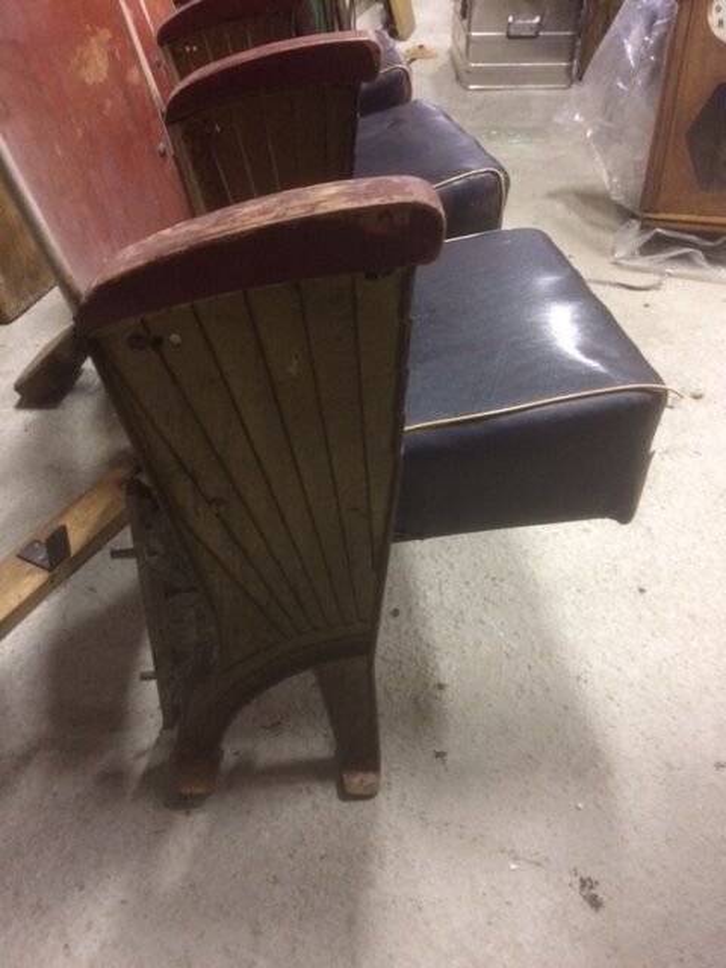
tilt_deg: -38.2
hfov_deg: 48.2
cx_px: 363
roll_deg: +1.7
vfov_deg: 61.7
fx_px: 811
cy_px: 484
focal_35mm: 29
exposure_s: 1/17
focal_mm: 4.15
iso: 320
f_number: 2.2
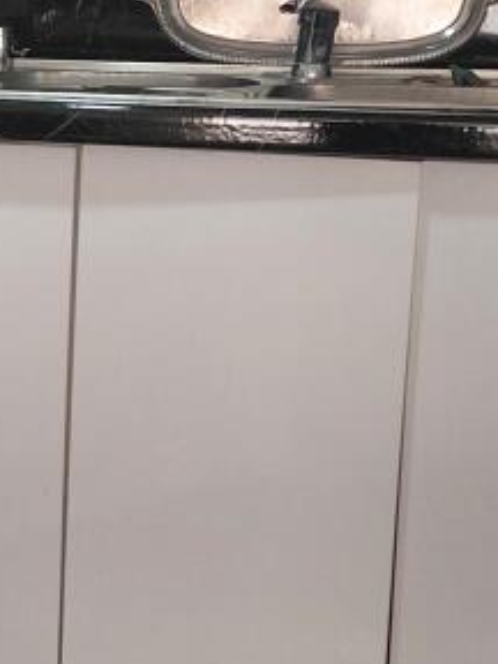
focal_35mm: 104
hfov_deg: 13.9
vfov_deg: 18.9
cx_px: -67
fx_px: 1995
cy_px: 311
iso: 100
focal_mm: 4.69
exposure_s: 1/120
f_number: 1.8
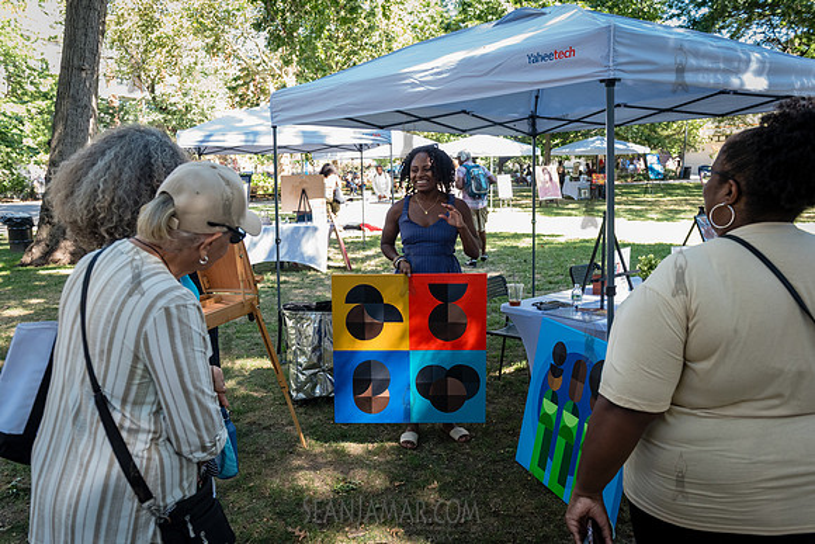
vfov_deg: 45.0
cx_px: 408
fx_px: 657
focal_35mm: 29
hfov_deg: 63.6
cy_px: 272
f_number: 4
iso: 2000
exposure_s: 1/400
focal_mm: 29
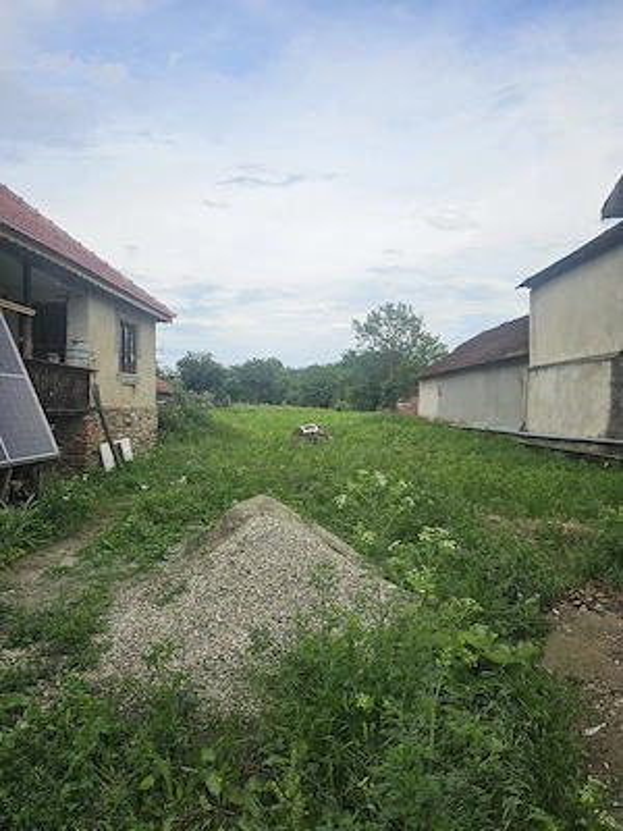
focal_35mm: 23
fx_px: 552
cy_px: 416
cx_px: 312
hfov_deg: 58.9
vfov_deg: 73.9
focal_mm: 6.3
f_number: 1.7
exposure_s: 1/625
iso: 12
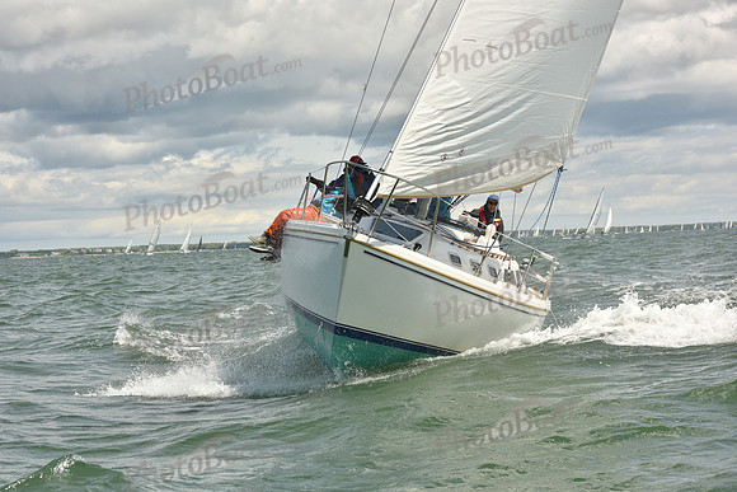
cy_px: 246
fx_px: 1884
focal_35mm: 92
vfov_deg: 14.9
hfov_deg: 22.1
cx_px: 368
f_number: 11
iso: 320
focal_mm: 92
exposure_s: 1/800
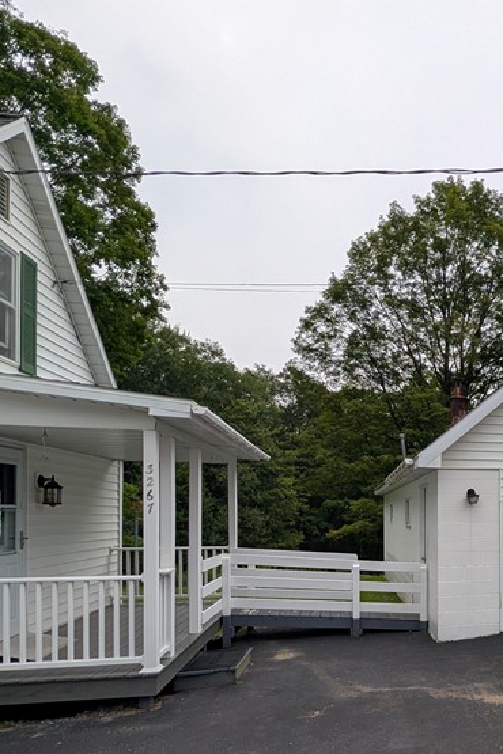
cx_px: 468
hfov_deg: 48.3
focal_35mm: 23
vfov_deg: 73.8
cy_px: 503
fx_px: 482
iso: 48
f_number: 1.7
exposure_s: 1/1300
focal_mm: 2.02
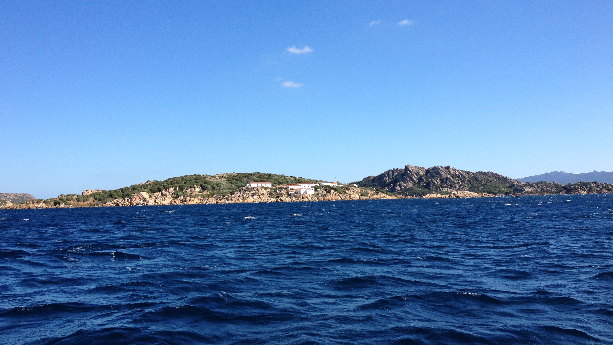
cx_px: 308
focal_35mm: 39
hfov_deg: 51.6
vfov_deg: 30.4
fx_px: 634
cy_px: 158
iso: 64
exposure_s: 1/1453
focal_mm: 4.28
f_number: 2.4
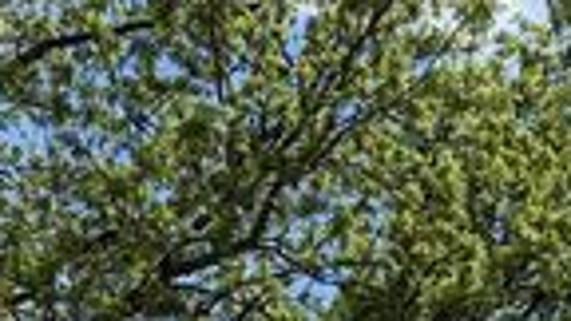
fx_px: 1378
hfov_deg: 22.7
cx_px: 535
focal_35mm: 91
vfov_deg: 11.9
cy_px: 640
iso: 100
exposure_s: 1/4673
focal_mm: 6.76
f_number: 1.78
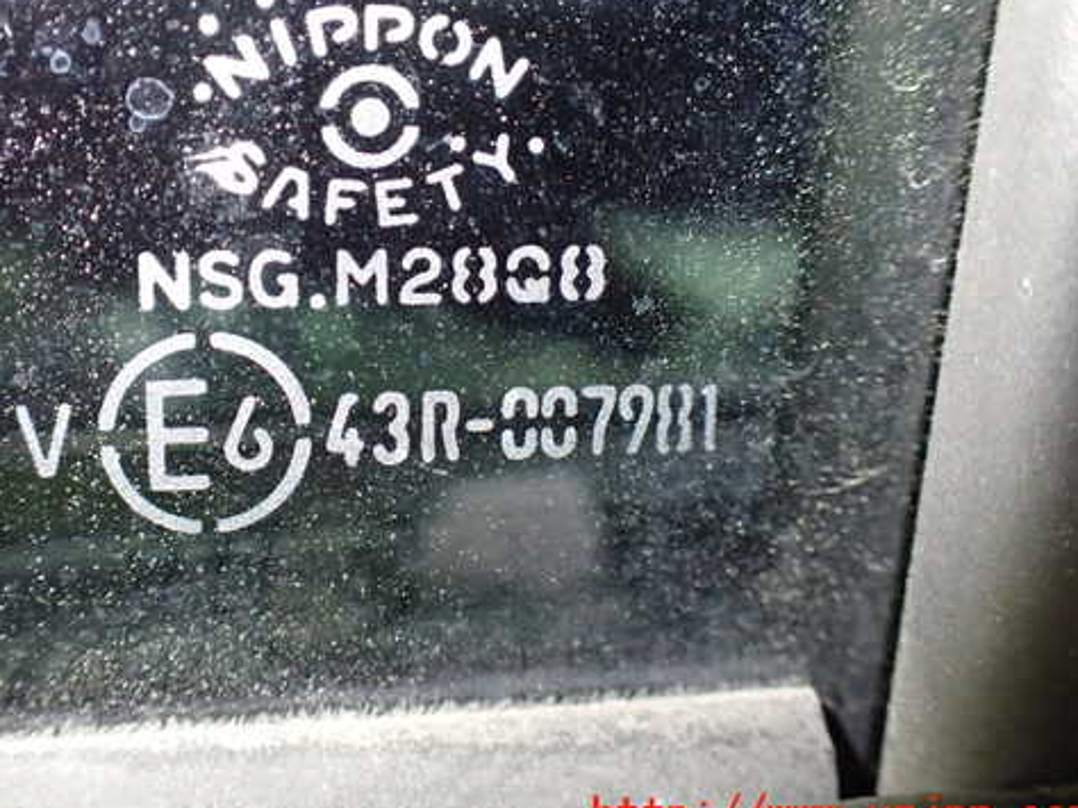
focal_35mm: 38
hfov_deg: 48.7
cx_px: 423
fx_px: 1183
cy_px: 335
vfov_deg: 37.6
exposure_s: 1/40
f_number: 2.3
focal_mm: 5.4
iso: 800
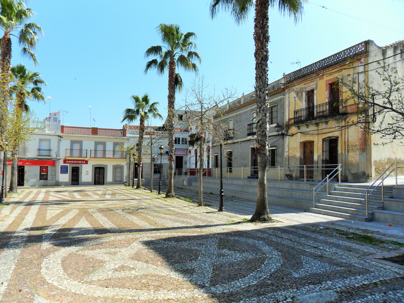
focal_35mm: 27
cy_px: 152
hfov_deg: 65.3
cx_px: 202
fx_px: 315
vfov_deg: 51.4
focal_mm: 4.9
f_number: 3.5
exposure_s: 1/1000
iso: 80
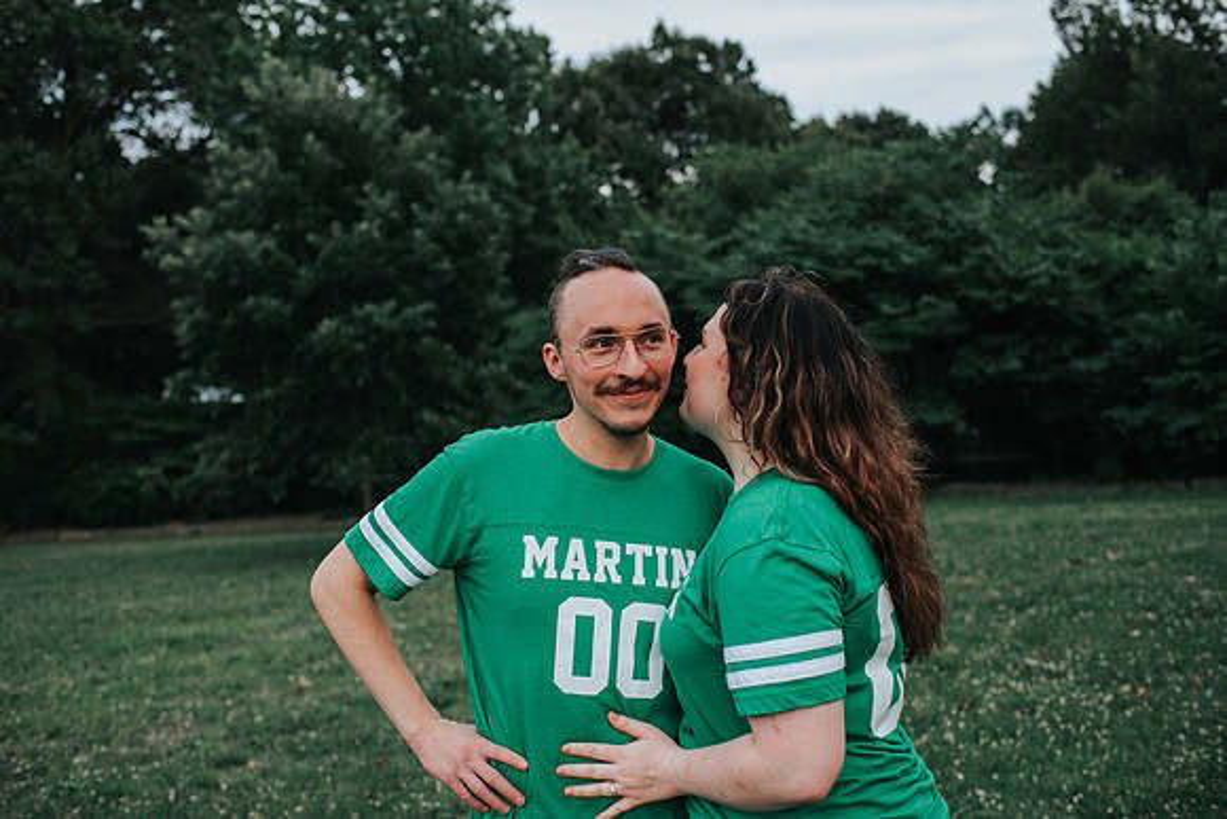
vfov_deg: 37.9
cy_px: 410
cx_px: 614
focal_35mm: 35
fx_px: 1193
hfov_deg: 54.4
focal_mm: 35
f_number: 3.2
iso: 500
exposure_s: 1/1000
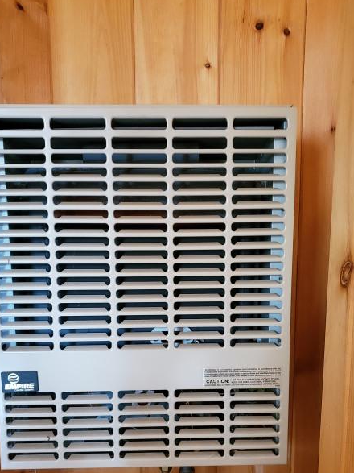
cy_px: 300
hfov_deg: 41.8
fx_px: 464
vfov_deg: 53.3
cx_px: 171
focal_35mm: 34
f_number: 1.5
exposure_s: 1/40
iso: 640
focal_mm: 4.3
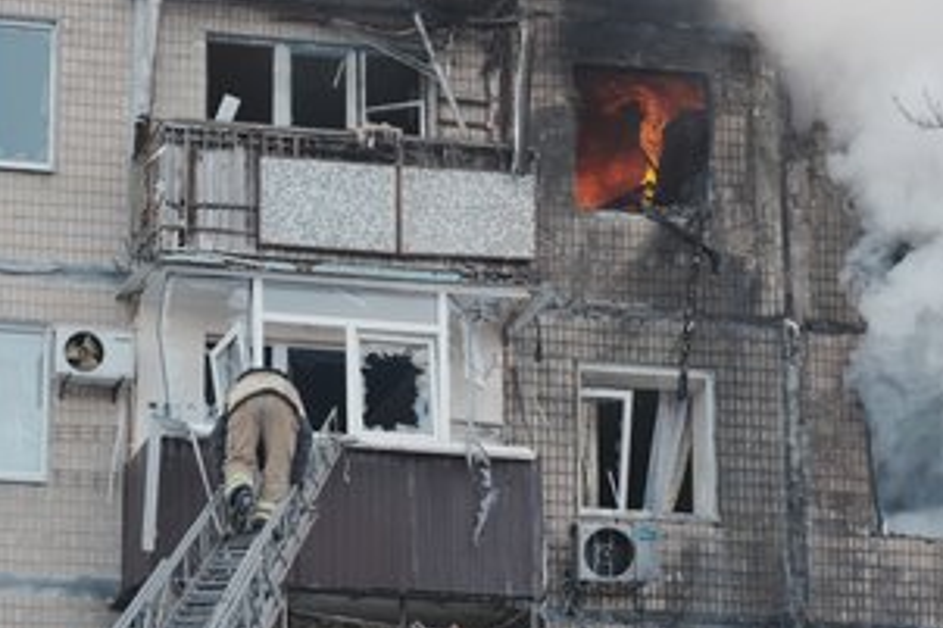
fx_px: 3848
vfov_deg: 9.3
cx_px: 490
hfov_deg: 14.0
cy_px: 287
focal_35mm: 147
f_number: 5
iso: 400
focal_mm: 111
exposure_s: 1/320
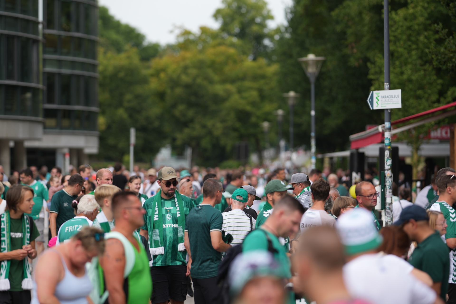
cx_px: 228
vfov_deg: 6.8
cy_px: 152
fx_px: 2558
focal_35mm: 202
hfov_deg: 10.2
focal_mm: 135
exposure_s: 1/1000
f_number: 2
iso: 100
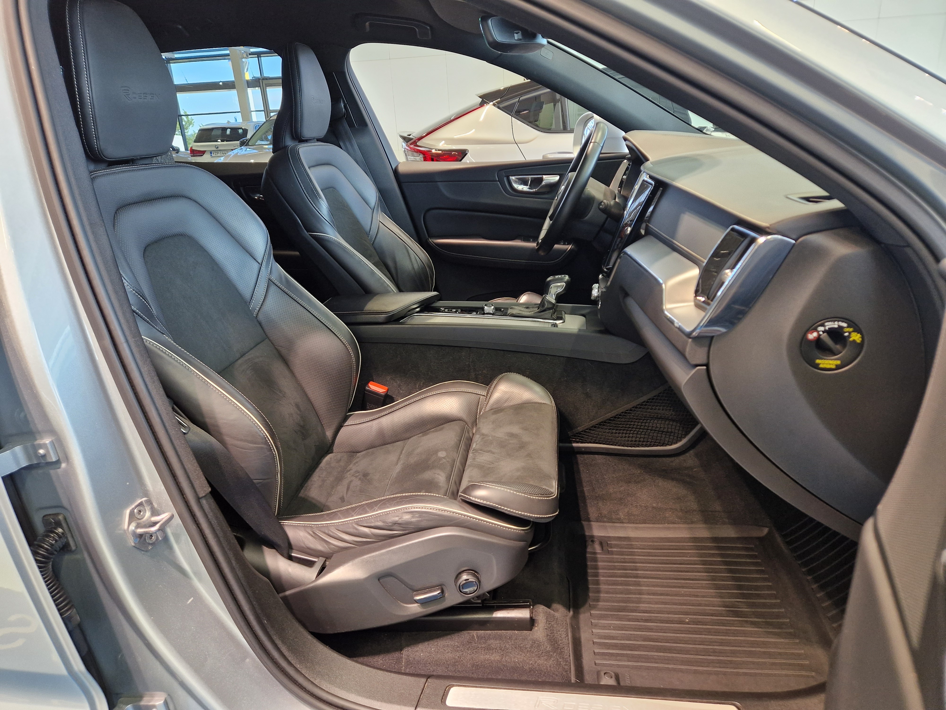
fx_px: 629
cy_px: 355
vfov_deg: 58.9
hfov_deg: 73.9
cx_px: 473
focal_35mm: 23
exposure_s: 1/100
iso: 160
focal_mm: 5.4
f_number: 1.8
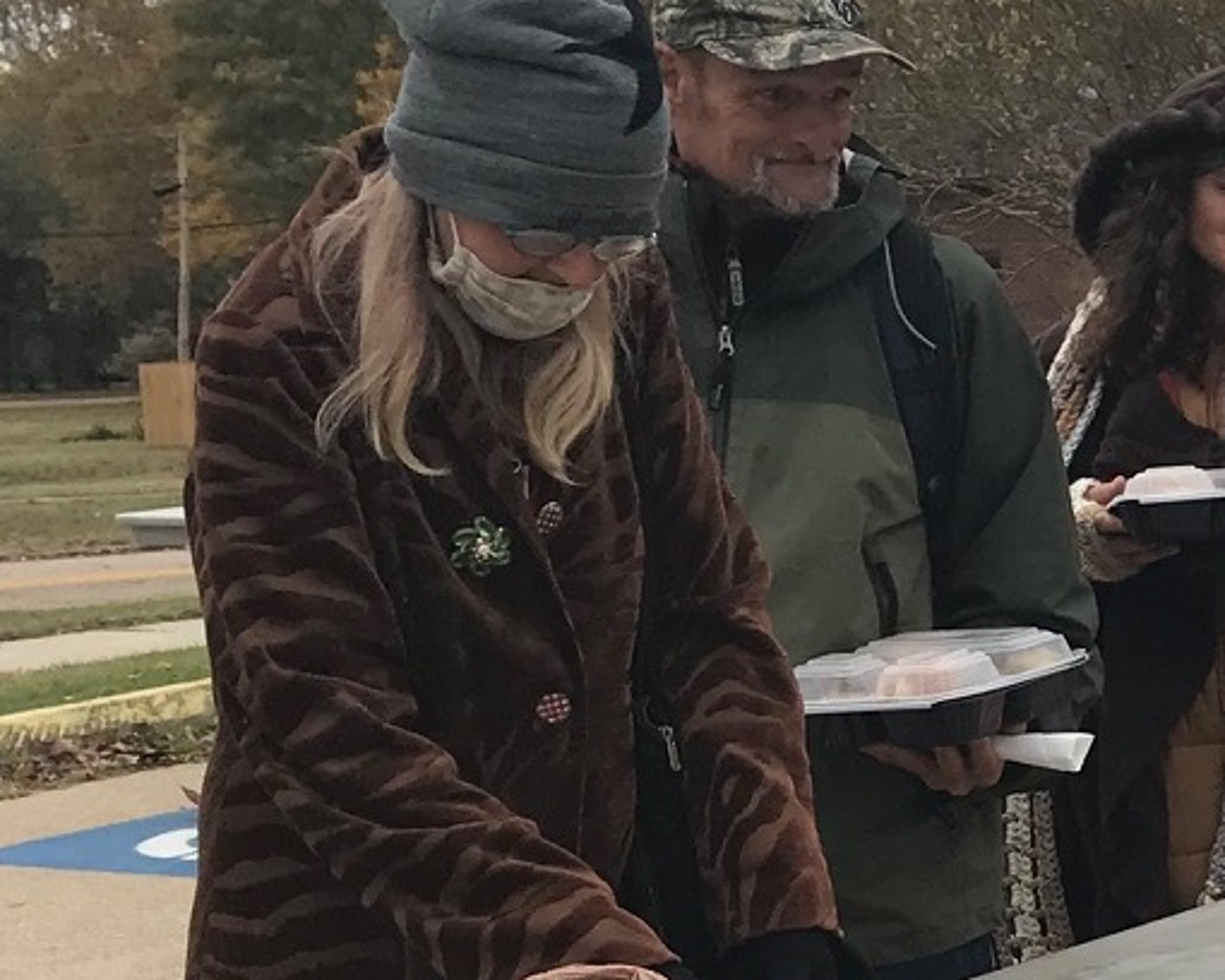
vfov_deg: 14.2
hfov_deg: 16.3
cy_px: 797
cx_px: 1823
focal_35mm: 108
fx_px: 3916
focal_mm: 3.99
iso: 20
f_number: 1.8
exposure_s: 1/567
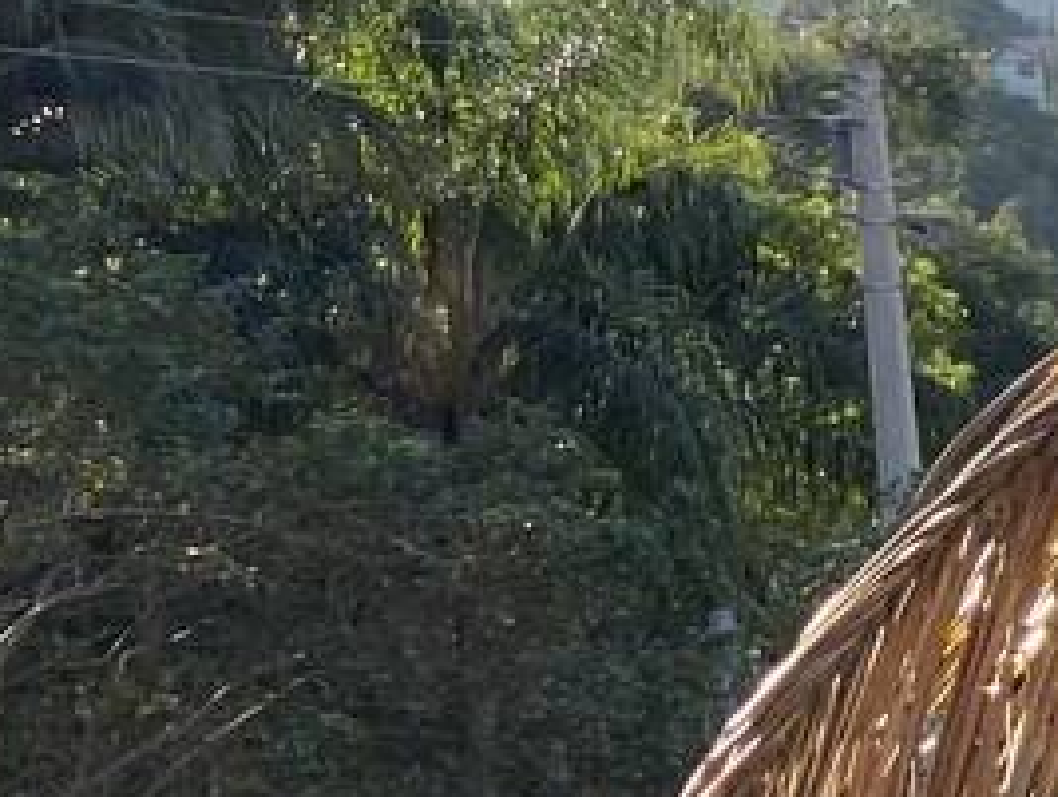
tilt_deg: -9.4
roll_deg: +2.8
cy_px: 444
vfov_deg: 10.6
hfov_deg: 11.1
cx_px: 2766
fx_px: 4285
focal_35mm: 140
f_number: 1.8
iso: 32
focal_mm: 4.25
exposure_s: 1/541
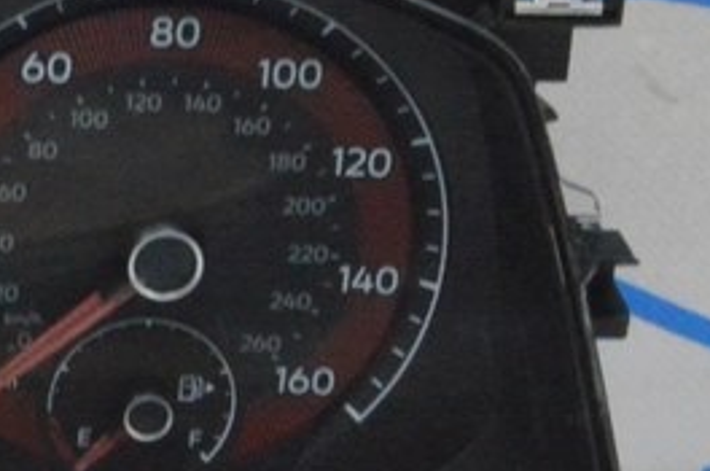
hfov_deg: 7.7
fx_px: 5157
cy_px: 149
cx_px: -355
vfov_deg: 5.2
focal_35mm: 262
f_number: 20
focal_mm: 45
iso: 6400
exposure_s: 1/20
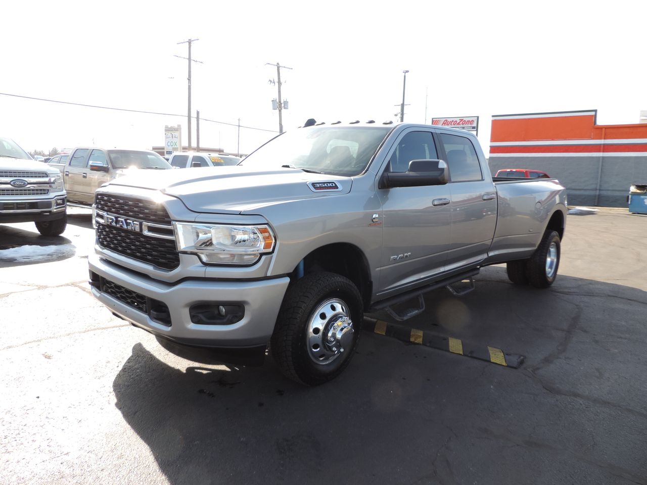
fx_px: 449
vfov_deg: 56.8
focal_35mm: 24
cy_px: 242
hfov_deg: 71.6
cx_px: 324
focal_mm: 4.3
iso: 80
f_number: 3
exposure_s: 1/320
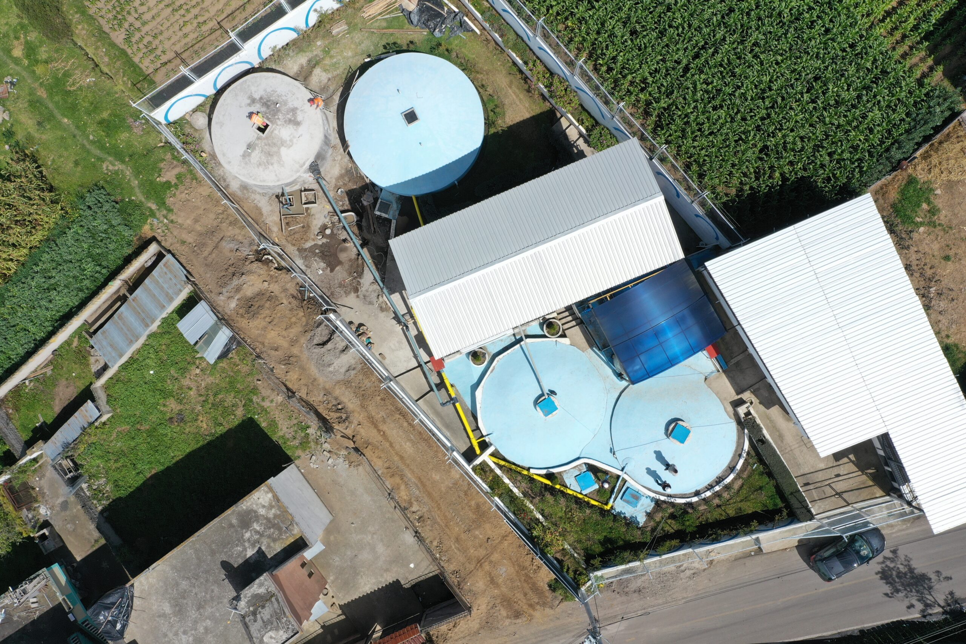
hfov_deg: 65.5
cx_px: 483
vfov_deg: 46.4
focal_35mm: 28
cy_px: 322
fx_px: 751
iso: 100
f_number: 6.3
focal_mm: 10.26
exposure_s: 1/500
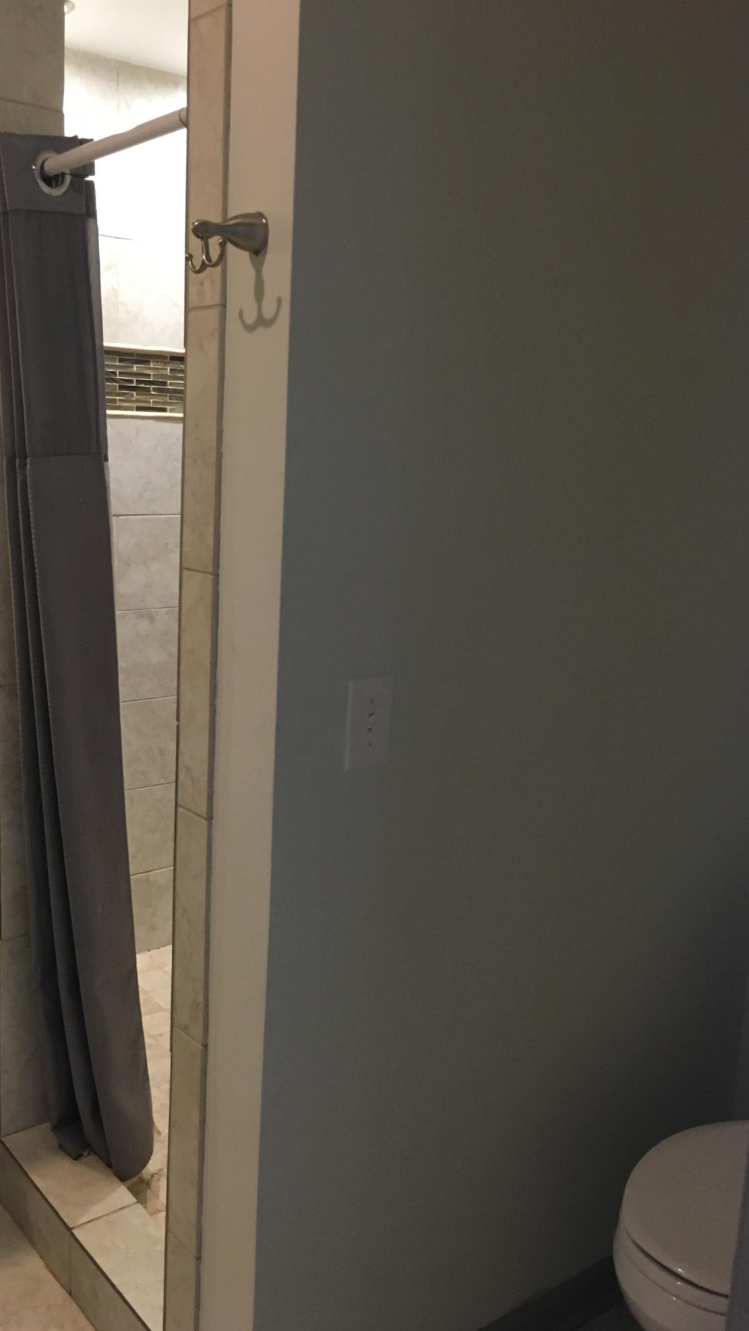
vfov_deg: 61.0
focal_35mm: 32
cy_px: 672
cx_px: 272
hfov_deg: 36.4
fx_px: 1130
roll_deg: -2.7
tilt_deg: -10.2
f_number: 2.2
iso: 125
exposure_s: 1/30
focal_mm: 4.15
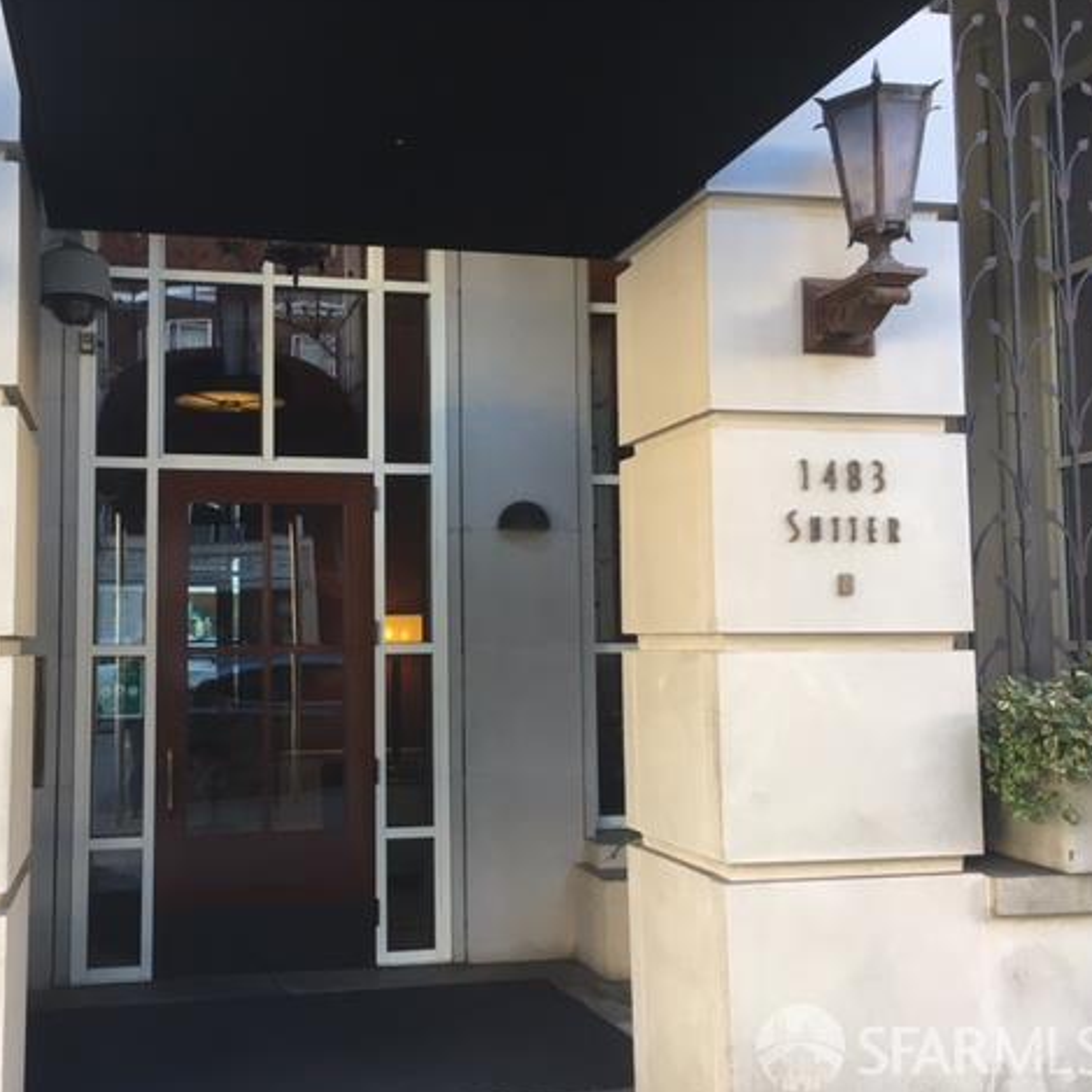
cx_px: 380
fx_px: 1249
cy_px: 543
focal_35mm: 35
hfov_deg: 46.6
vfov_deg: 47.2
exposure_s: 1/40
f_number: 2.2
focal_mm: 4.15
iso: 25
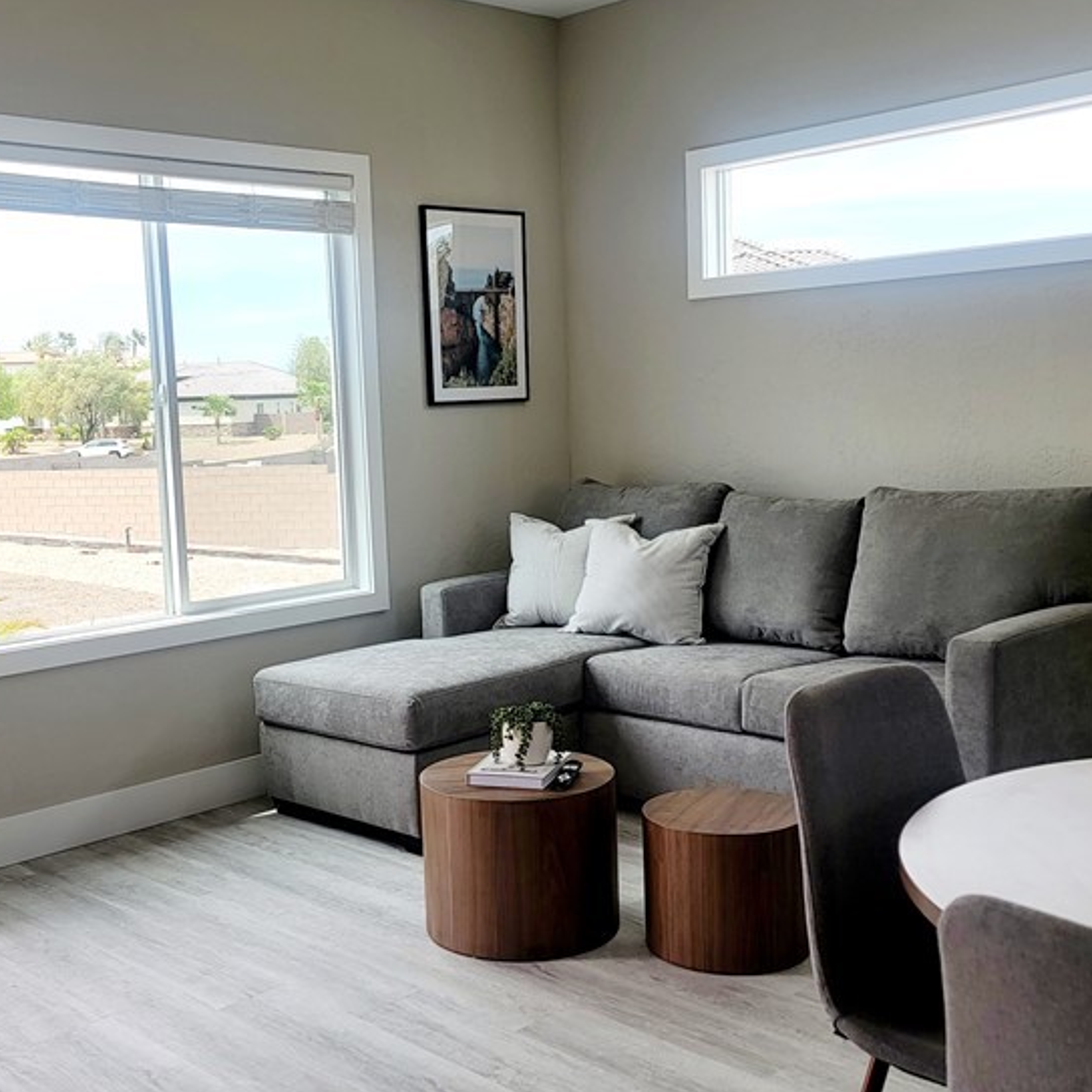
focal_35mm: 40
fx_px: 1428
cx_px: 424
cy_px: 561
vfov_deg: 41.9
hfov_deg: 41.6
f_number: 1.8
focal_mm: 6.7
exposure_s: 1/159
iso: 16
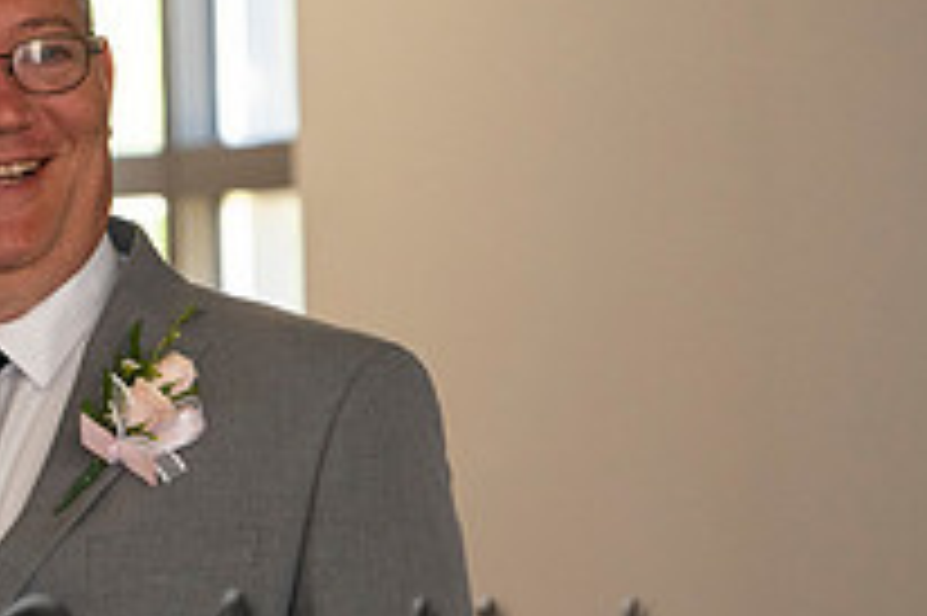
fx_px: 11964
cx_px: 387
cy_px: 384
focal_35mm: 465
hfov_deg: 4.4
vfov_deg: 3.0
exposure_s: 1/125
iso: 800
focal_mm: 165
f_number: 2.8
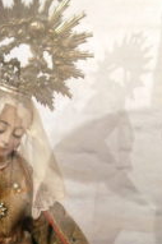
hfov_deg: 13.7
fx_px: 665
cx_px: -8
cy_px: 254
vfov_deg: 20.0
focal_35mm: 98
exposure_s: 1/15
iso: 1000
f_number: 3.8
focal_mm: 25
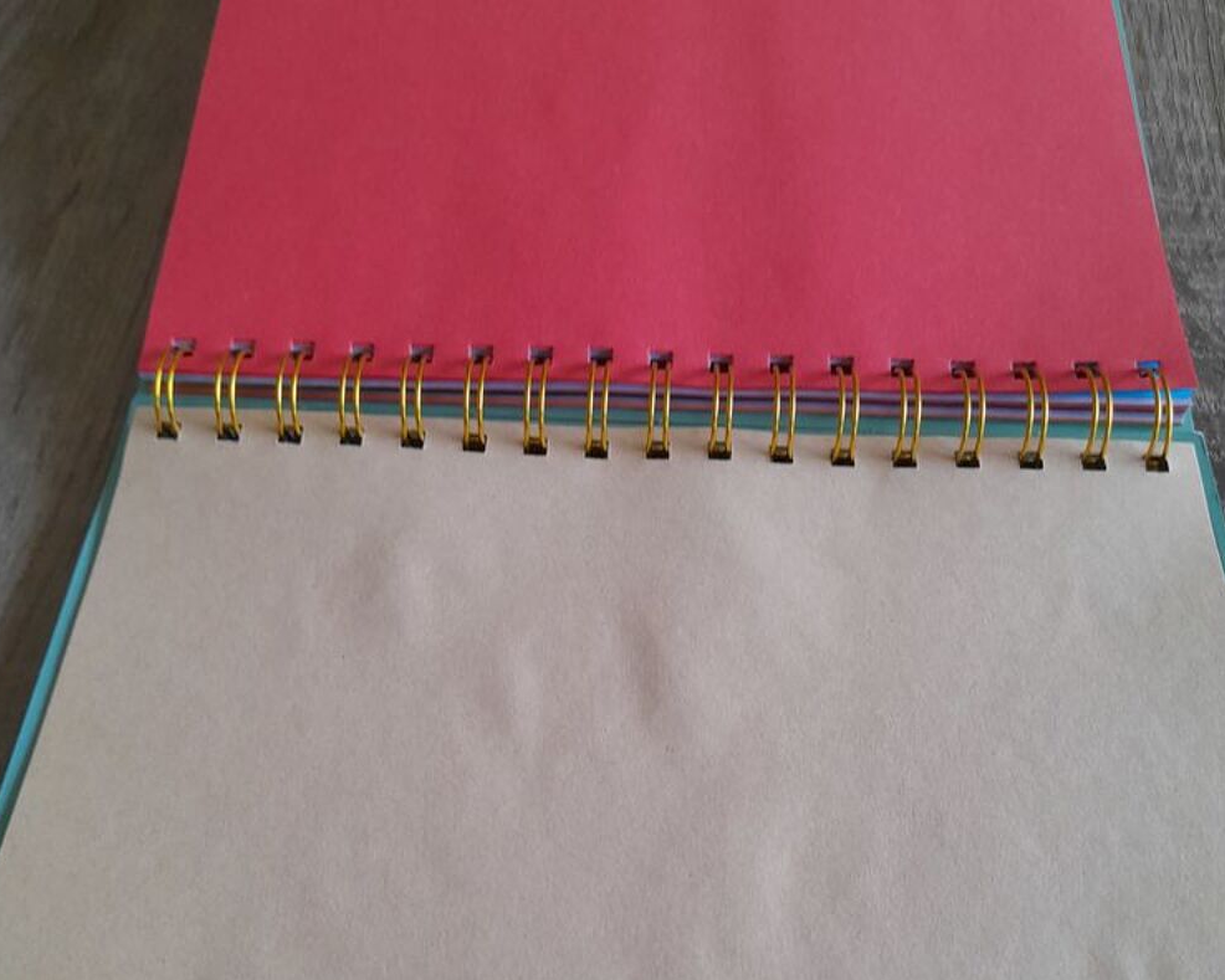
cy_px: 669
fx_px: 1197
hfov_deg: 54.2
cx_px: 608
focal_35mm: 33
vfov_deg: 43.8
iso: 200
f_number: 2
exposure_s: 1/60
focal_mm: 4.6
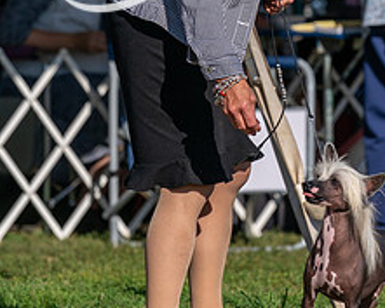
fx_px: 5848
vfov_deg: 3.0
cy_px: 49
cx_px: 344
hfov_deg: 3.8
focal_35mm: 513
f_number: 4.5
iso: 100
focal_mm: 179
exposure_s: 1/1250
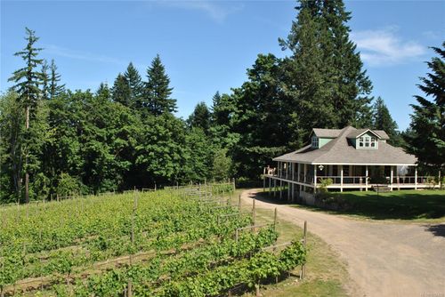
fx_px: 445
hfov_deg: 53.1
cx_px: 222
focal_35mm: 36
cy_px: 148
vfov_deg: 36.9
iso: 100
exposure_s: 1/250
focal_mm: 24
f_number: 6.3
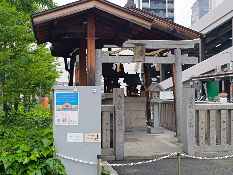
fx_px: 188
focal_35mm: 28
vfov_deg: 49.7
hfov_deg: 63.2
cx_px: 133
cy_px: 88
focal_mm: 6.14
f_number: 1.65
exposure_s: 1/100
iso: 145
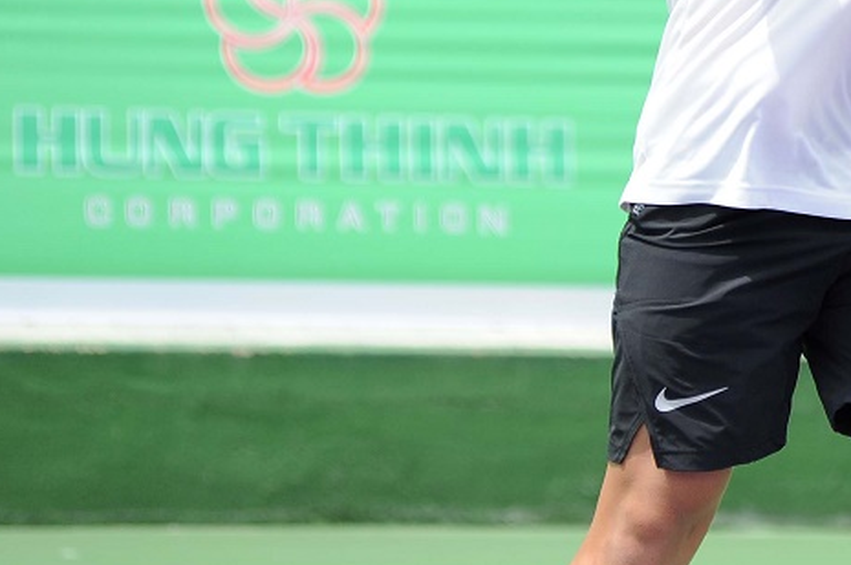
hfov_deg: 3.8
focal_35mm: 540
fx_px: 12751
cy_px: 67
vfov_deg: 2.5
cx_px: 977
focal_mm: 200
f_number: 4.5
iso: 500
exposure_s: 1/2500
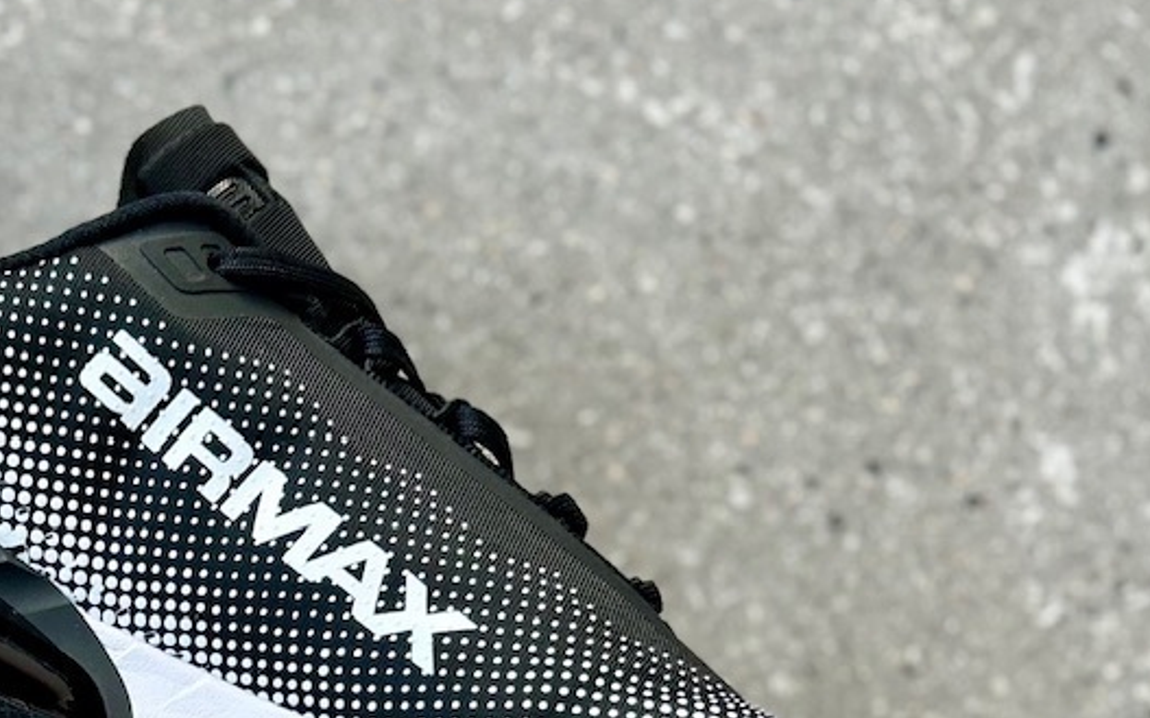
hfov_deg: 29.1
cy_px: 875
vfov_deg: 18.3
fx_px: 2099
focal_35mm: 67
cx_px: 61
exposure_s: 1/100
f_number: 1.5
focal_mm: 5.7
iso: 40
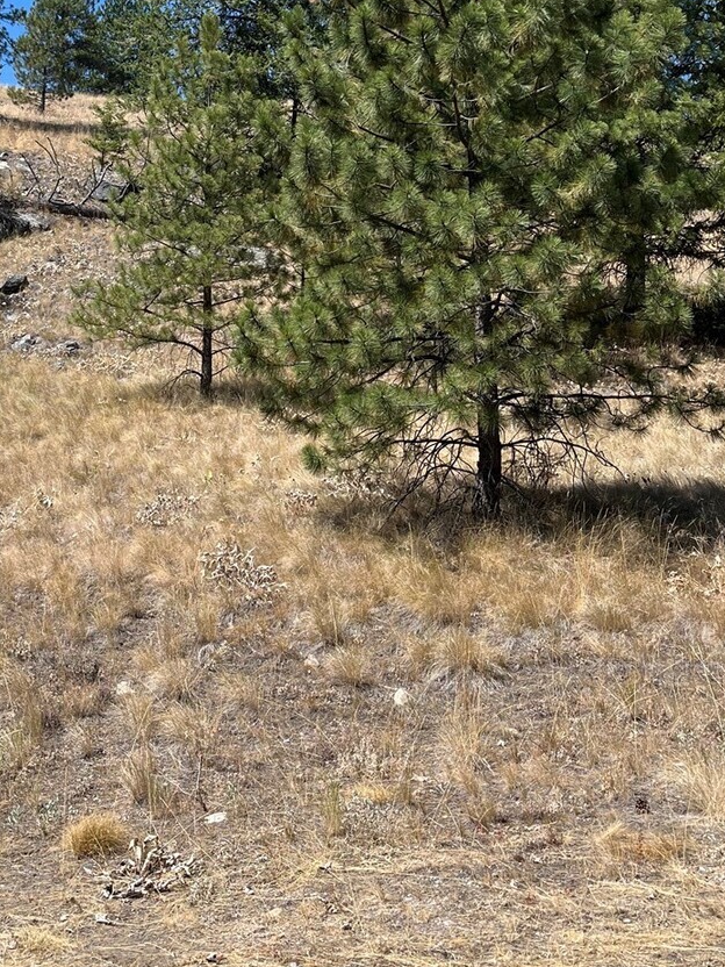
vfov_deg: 41.8
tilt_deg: +10.4
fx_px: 1257
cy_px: 361
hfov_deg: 31.8
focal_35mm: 45
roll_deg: -1.3
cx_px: 217
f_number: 1.6
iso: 50
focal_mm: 5.1
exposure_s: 1/2825
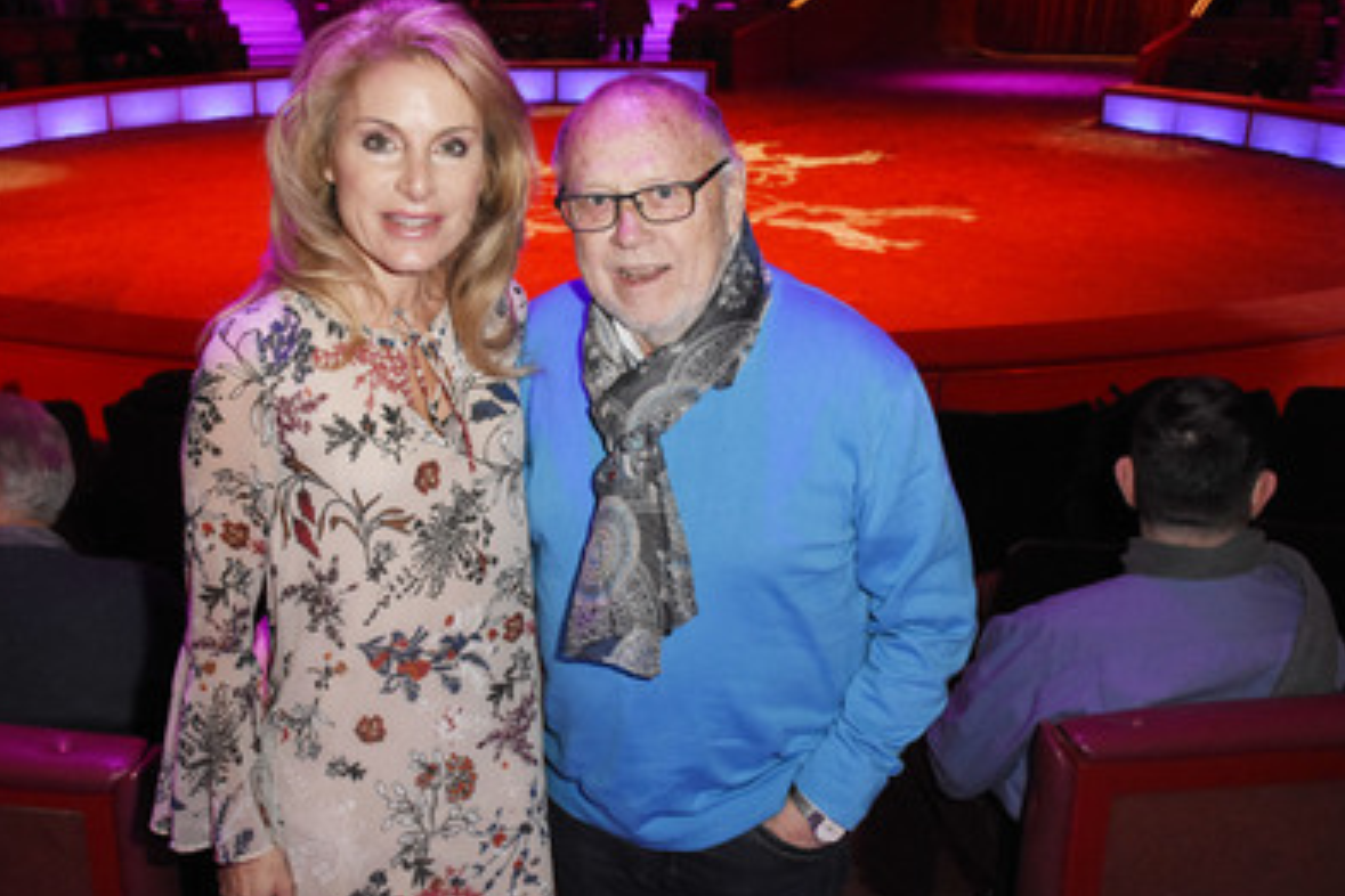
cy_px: 417
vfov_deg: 33.7
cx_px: 590
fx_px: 1478
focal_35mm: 40
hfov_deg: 48.8
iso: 3200
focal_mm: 23
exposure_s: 1/160
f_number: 6.3
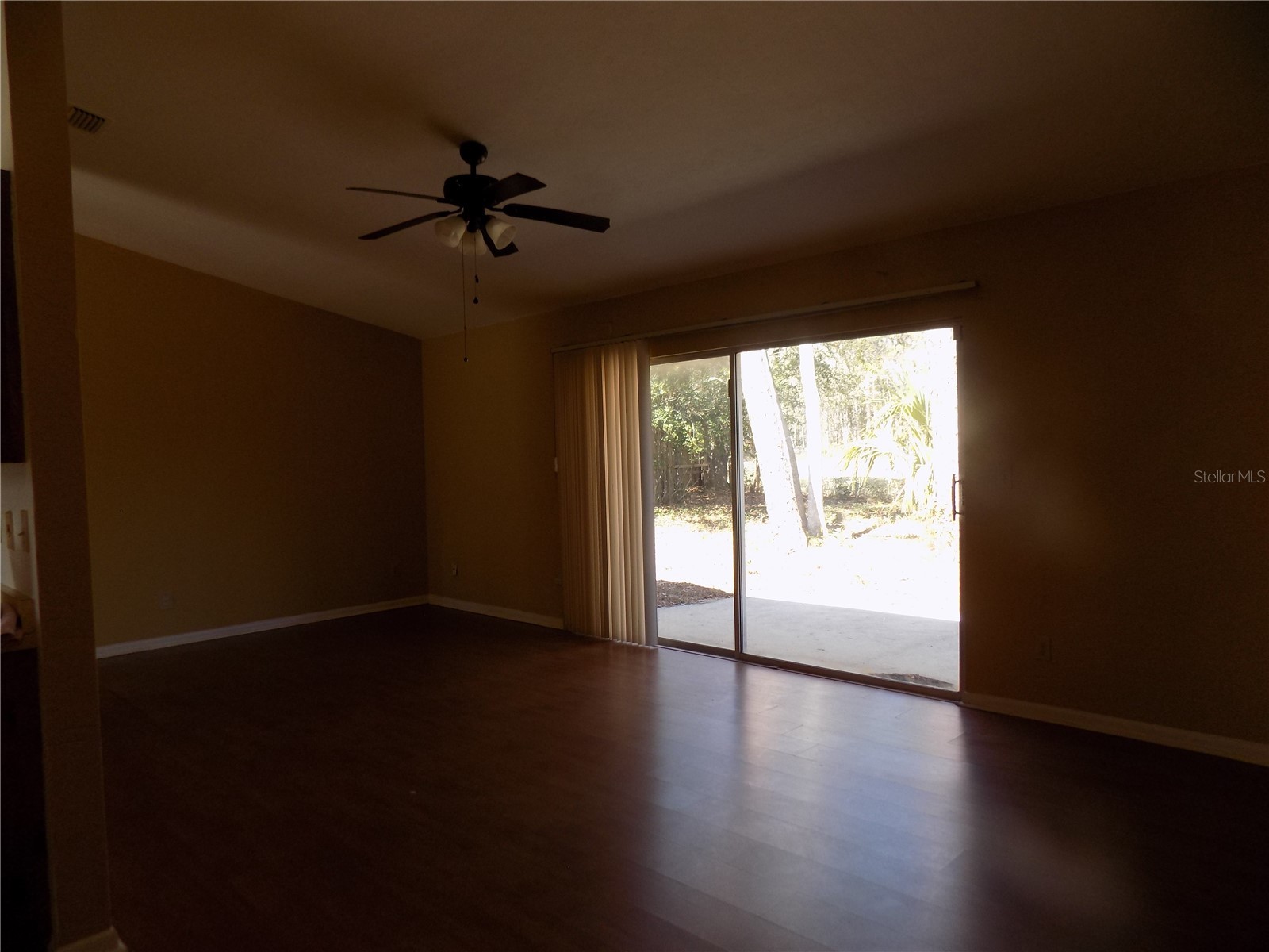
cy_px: 476
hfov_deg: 73.9
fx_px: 843
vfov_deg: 58.9
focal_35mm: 23
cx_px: 634
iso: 80
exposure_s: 1/80
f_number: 3.1
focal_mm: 4
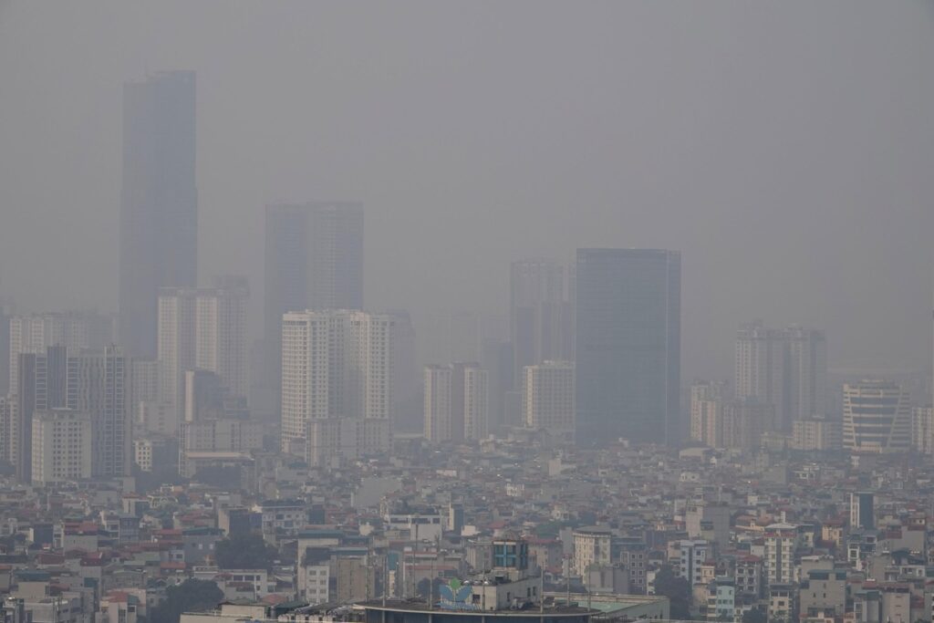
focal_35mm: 131
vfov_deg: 10.5
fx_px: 3399
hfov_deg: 15.6
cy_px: 312
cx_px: 467
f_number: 8
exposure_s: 1/500
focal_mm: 47.94
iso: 100
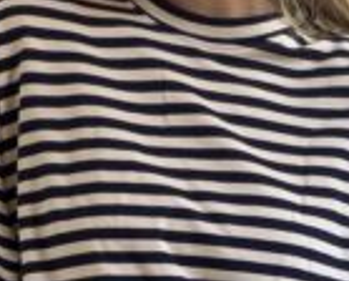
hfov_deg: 22.4
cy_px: 442
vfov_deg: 16.5
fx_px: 870
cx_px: 266
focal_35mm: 84
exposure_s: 1/55
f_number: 1.9
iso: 320
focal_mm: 2.71
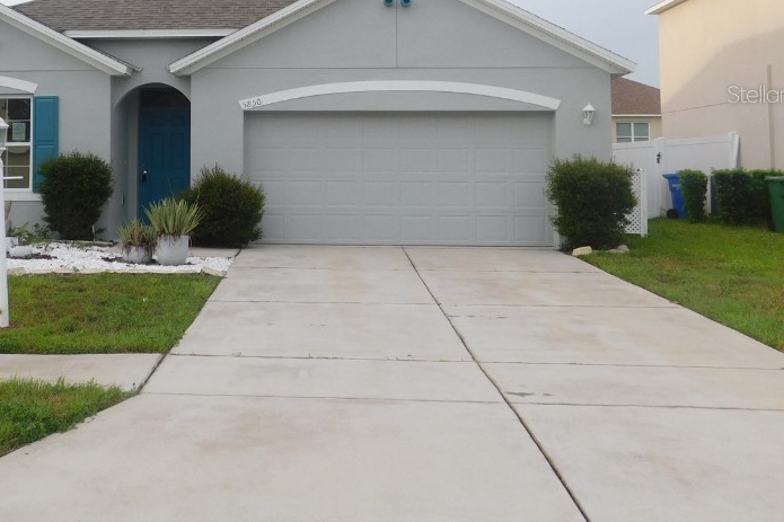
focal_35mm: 46
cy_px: 94
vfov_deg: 28.5
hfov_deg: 42.1
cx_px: 256
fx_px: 1001
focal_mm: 5.3
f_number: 3.2
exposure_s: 1/160
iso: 125
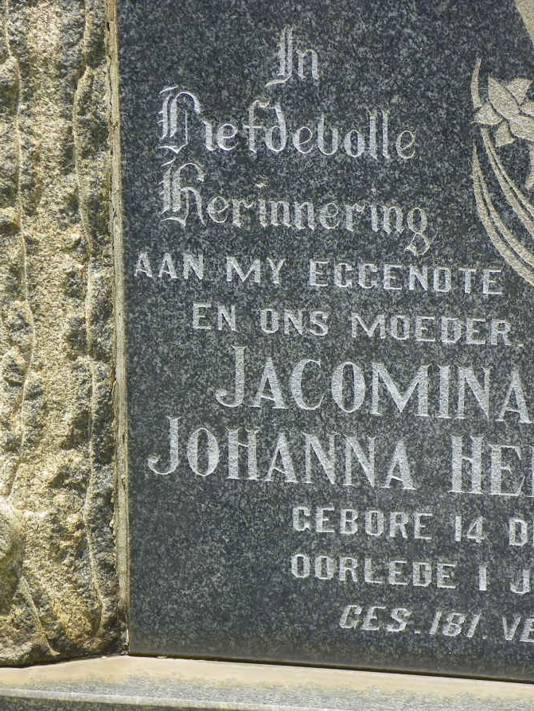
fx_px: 3228
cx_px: 391
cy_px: 356
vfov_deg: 12.6
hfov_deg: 9.4
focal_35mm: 157
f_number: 4
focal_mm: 20.8
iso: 64
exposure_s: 1/200
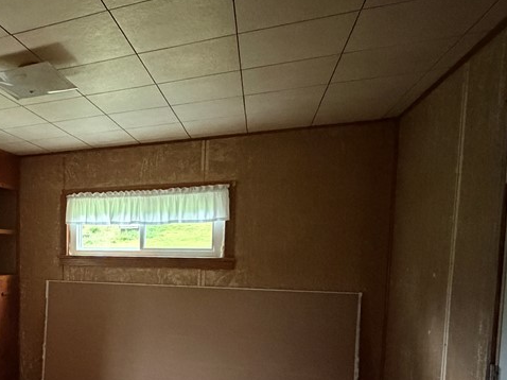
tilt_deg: -3.4
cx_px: 40
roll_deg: +0.4
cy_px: 275
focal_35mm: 30
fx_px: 439
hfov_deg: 52.0
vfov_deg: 45.5
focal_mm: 2.22
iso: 1250
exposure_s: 1/36
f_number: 2.2
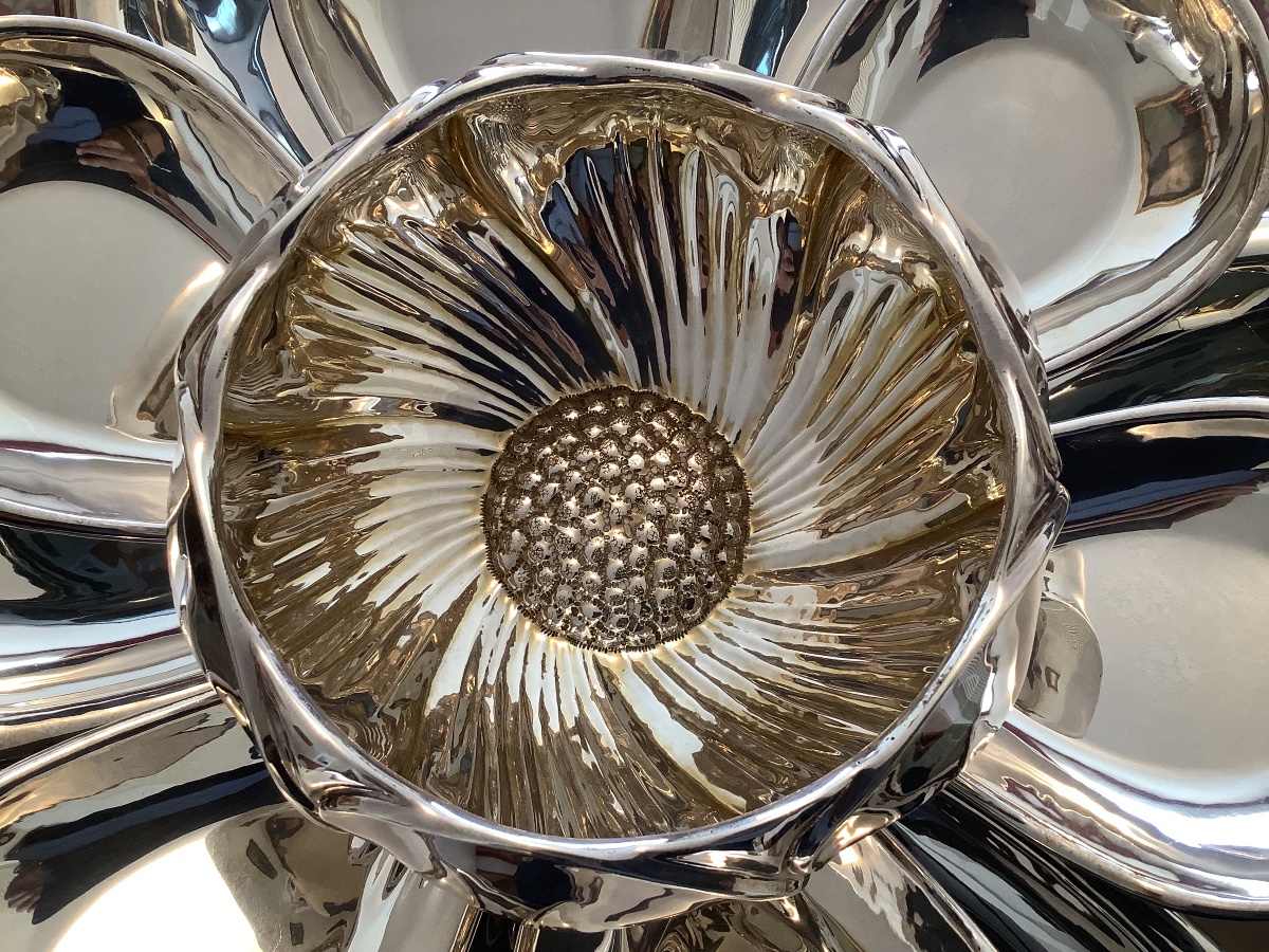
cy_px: 476
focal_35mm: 31
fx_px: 1136
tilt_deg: -75.9
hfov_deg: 58.4
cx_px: 634
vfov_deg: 45.4
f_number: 2.4
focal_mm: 3.3
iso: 100
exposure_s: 1/50
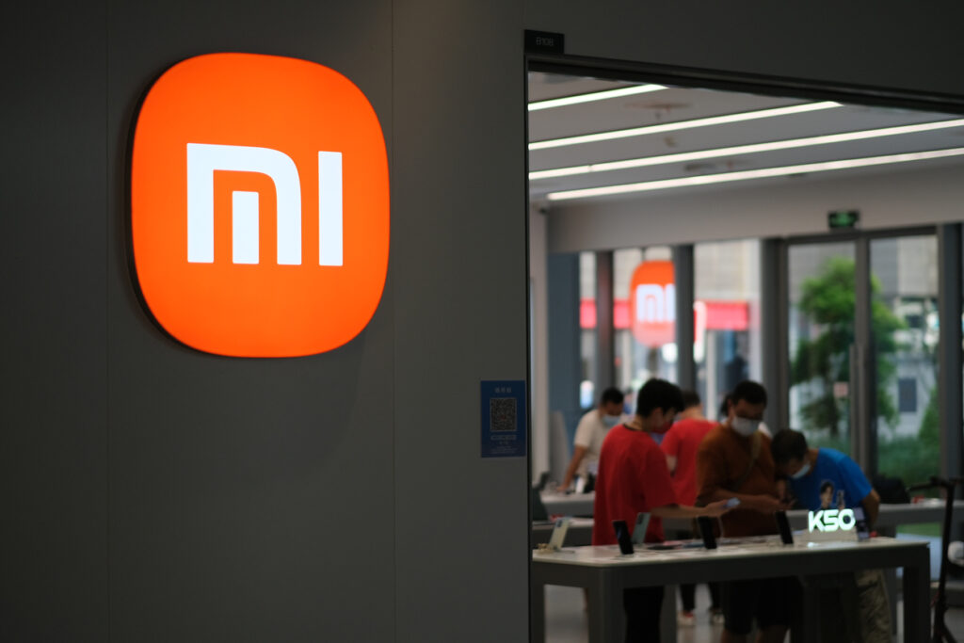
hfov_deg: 24.2
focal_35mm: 84
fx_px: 2249
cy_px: 322
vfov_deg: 16.3
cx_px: 482
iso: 320
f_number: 1.2
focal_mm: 56
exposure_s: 1/1600
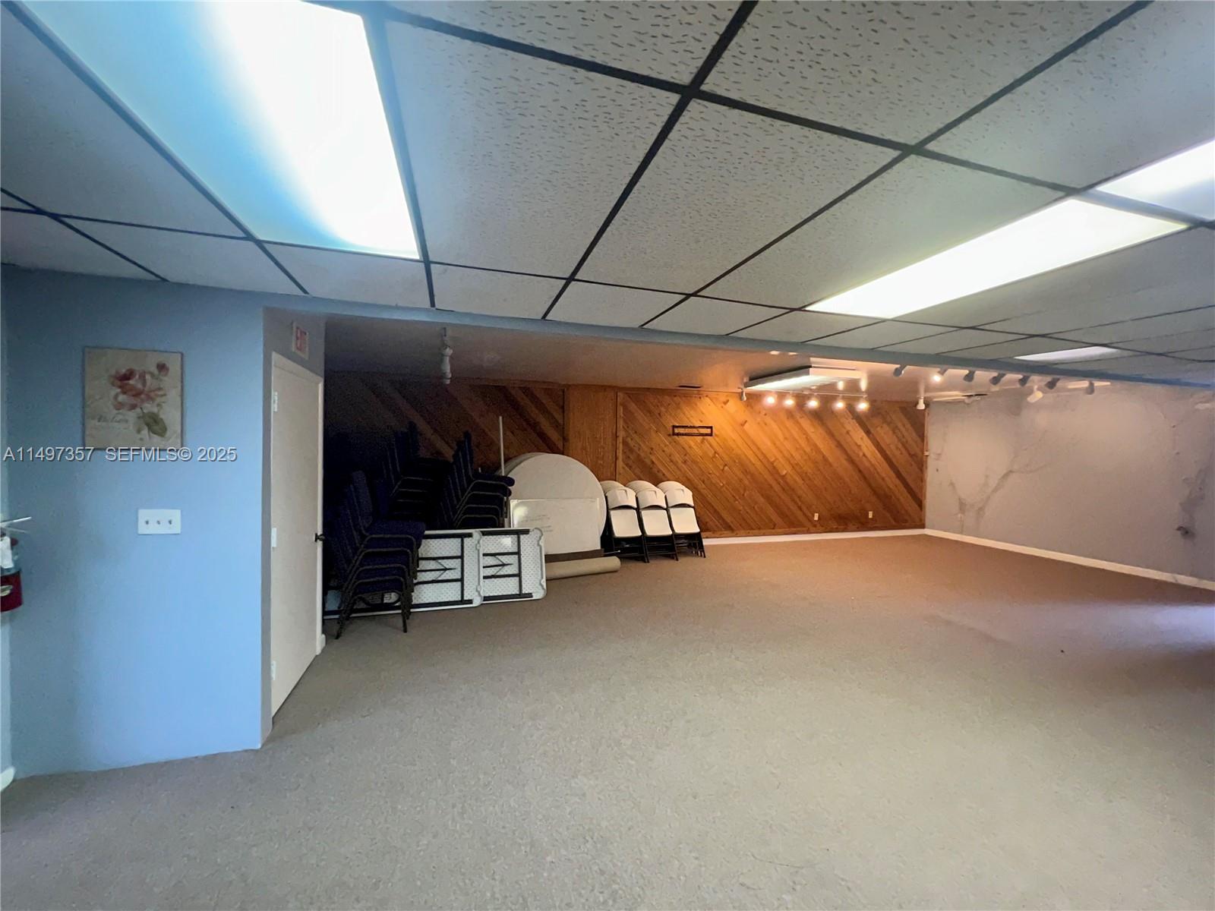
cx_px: 608
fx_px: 456
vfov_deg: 89.9
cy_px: 456
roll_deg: -2.9
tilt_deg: -1.1
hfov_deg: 106.2
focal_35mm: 13
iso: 400
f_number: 1.8
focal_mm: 1.57
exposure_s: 1/60
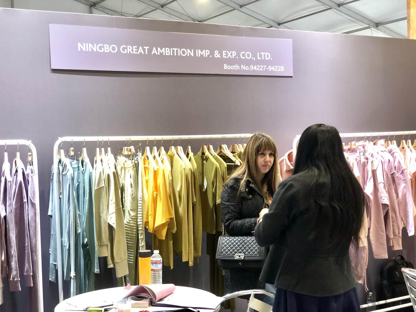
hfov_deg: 36.8
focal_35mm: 52
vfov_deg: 28.0
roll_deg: +0.7
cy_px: 156
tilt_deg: -2.3
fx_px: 625
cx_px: 208
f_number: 2.4
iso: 80
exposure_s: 1/40
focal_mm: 6
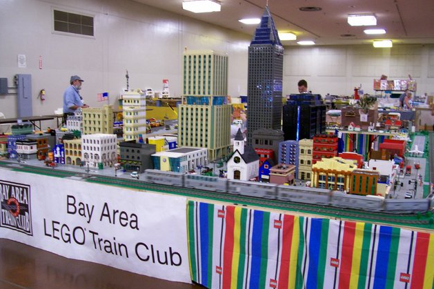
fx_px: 434
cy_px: 155
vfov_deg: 36.8
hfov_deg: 53.1
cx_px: 216
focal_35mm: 36
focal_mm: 5.6
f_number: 2.7
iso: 160
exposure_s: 1/10.9
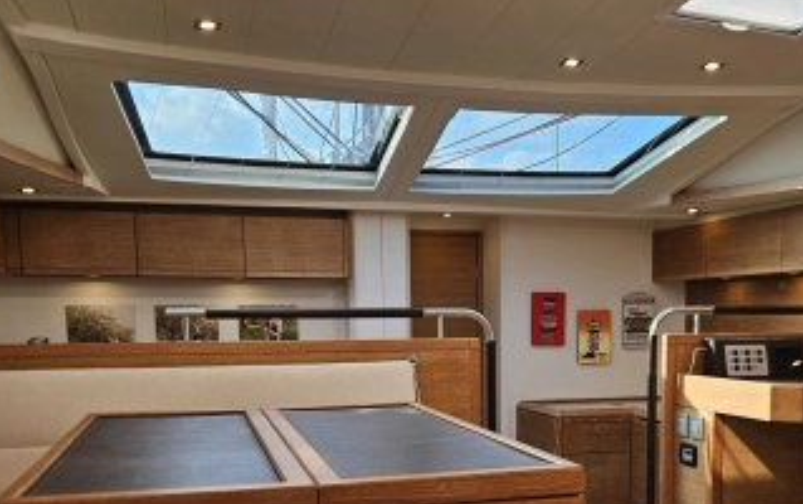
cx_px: 501
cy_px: 415
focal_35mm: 42
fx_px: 920
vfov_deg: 29.8
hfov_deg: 46.7
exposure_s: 1/100
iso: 32
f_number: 1.8
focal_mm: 5.4
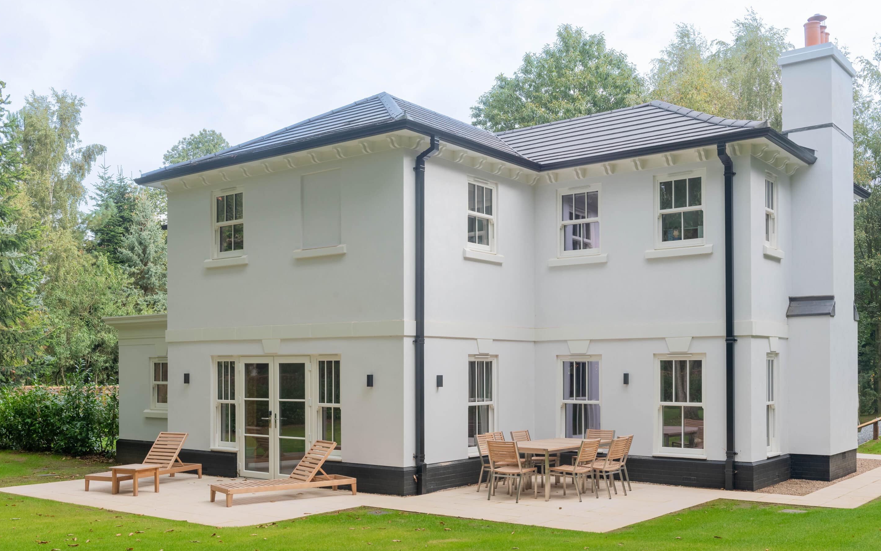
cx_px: 441
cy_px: 271
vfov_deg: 35.3
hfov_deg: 54.0
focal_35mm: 36
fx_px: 864
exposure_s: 1/200
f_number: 11
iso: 400
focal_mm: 35
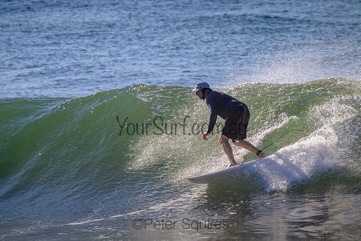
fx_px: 9006
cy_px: 106
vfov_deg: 1.5
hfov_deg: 2.3
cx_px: 158
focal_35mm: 898
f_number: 11
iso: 720
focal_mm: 800
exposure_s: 1/2000
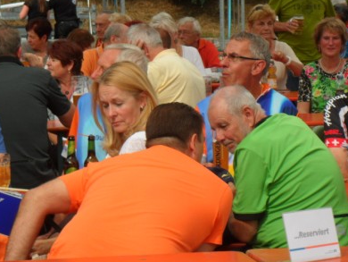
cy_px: 120
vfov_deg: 8.3
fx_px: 1811
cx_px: 171
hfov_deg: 11.0
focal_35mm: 180
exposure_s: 1/250
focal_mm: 21
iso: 80
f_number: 5.4
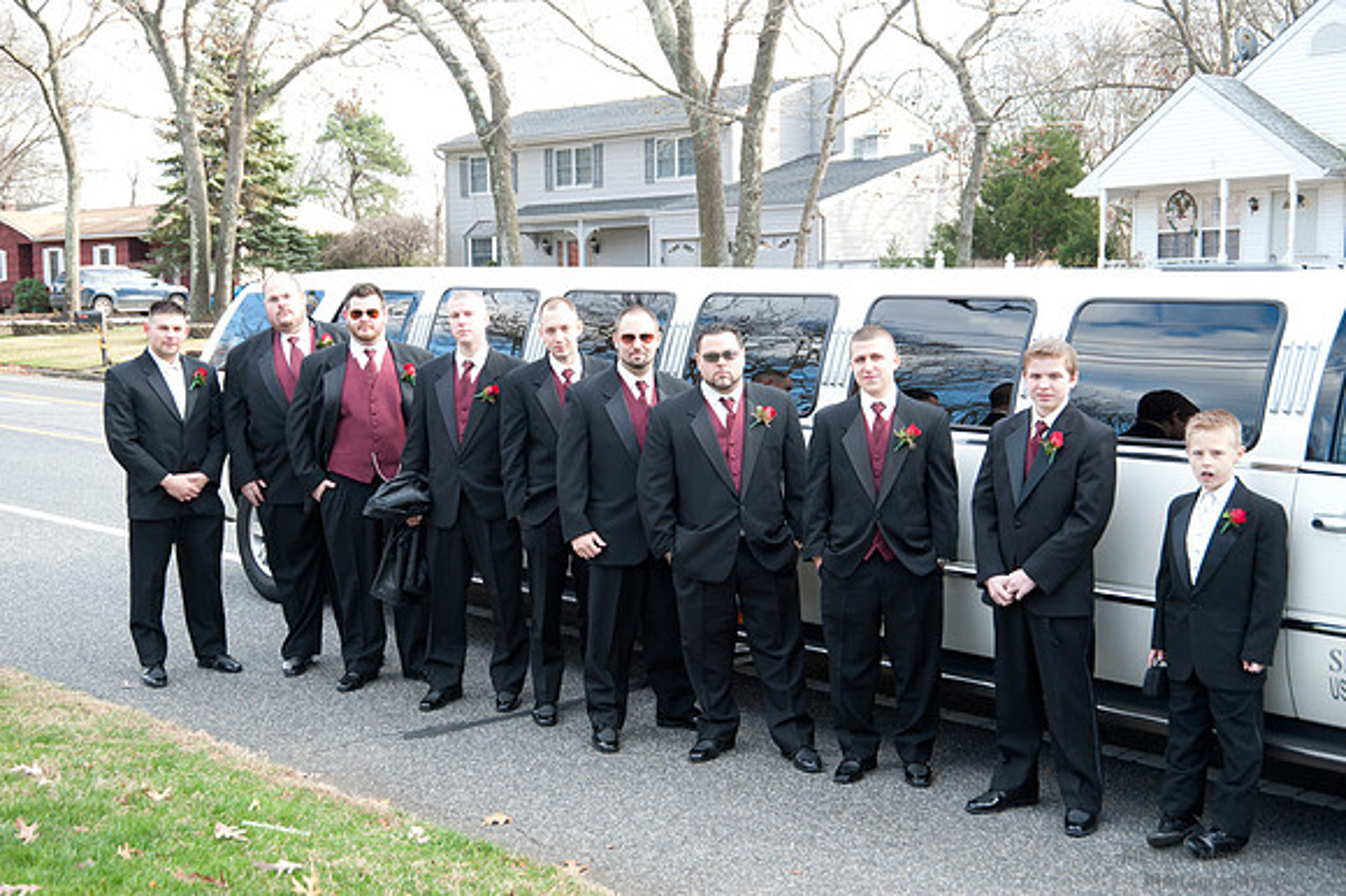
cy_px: 448
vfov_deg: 26.0
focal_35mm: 52
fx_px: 1943
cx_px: 673
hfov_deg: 38.2
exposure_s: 1/125
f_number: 8
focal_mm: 52
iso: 640
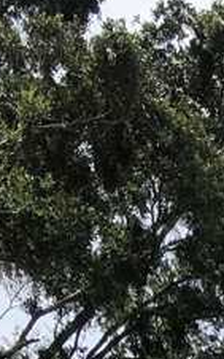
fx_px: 1976
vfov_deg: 8.2
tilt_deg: -3.8
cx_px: 534
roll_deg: +0.1
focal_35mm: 202
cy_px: 1209
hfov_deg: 6.2
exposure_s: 1/3247
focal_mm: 4
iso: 20
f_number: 1.8
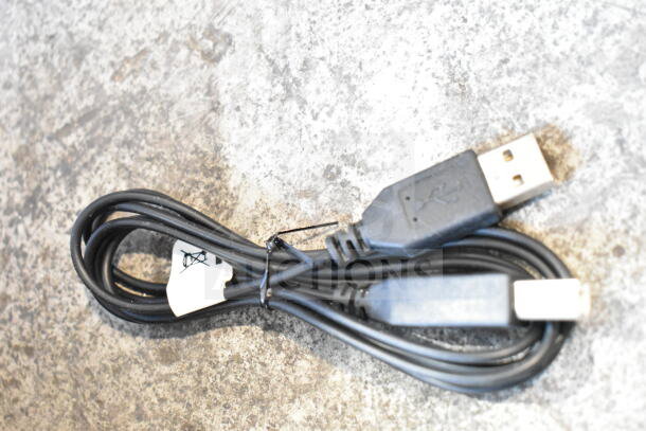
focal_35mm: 60
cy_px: 216
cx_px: 323
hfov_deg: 33.4
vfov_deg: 22.6
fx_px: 1077
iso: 5600
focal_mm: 40
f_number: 4.8
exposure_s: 1/60
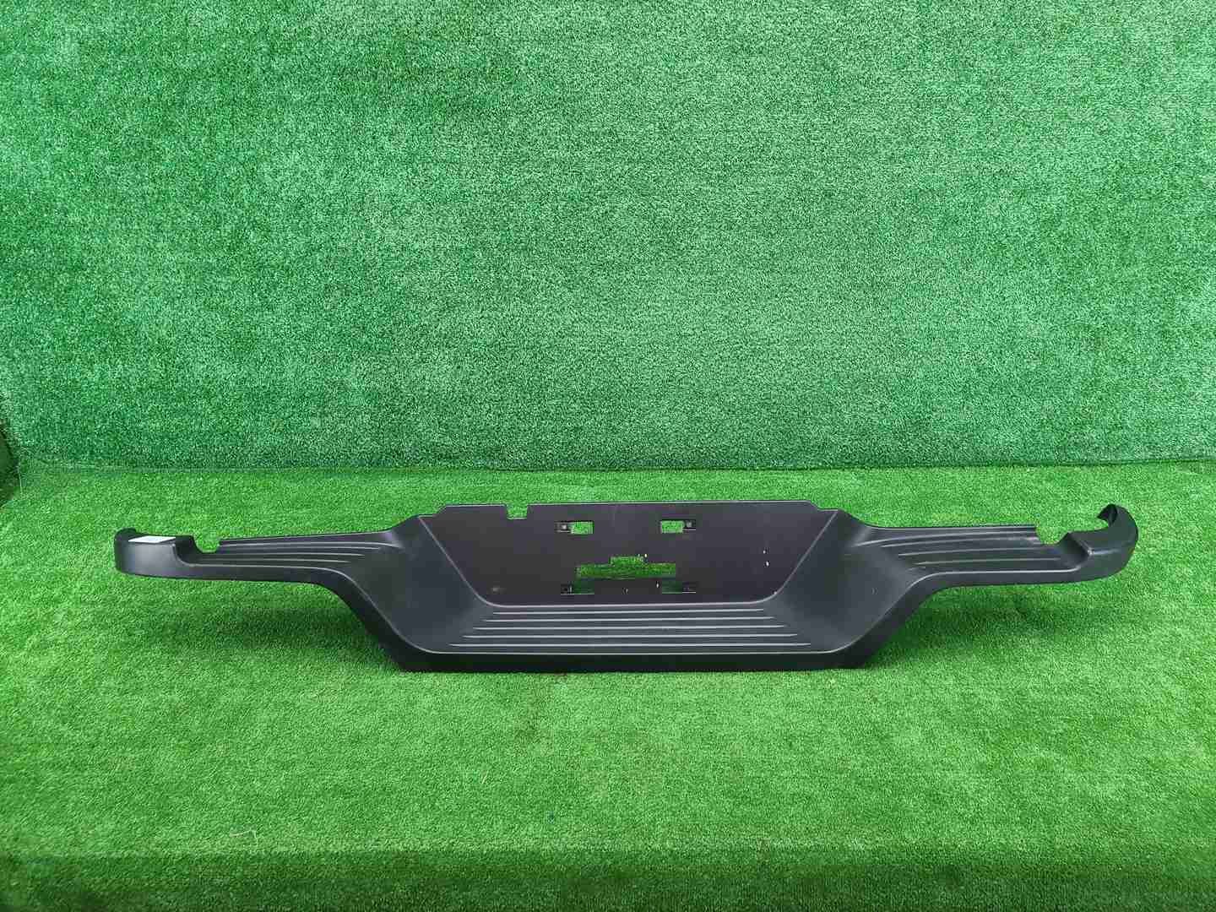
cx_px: 608
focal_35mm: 26
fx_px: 913
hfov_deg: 67.3
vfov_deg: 53.1
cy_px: 456
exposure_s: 1/50
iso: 278
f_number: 1.8
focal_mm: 5.4
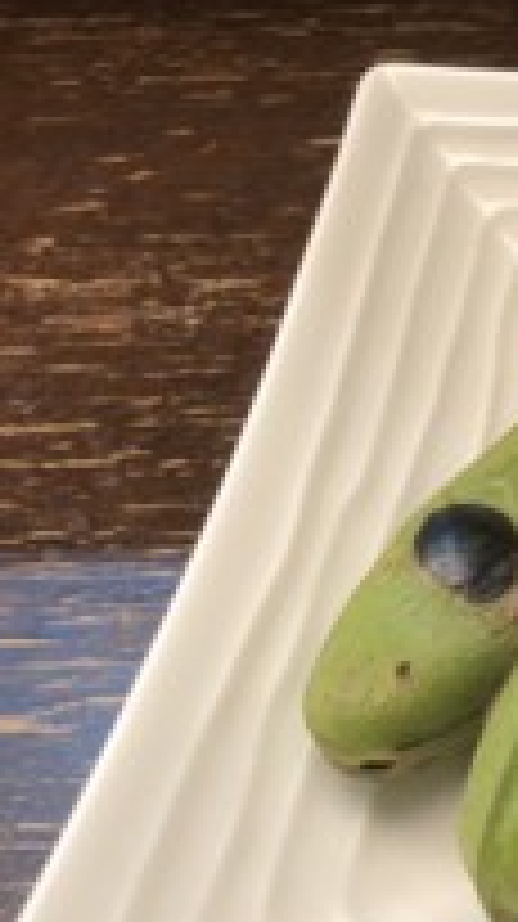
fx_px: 1639
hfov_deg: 15.8
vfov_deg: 31.4
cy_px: 517
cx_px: 869
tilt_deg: -45.2
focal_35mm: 67
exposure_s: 1/20
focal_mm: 4
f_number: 1.8
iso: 40
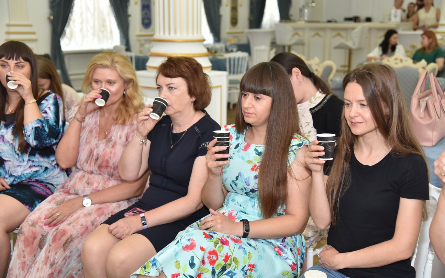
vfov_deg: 24.0
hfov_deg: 37.5
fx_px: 655
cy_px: 132
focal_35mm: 54
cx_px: 223
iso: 800
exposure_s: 1/200
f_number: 4
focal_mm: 52
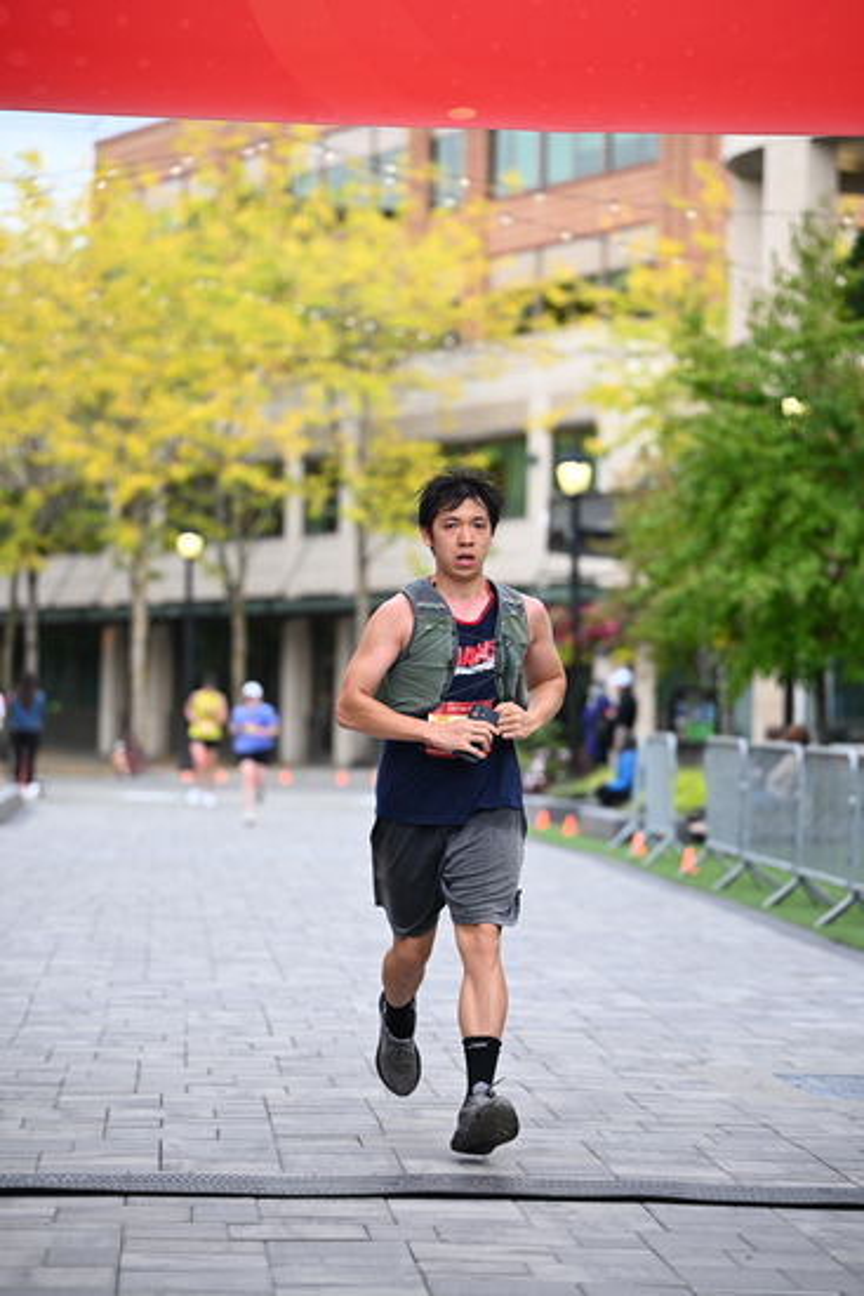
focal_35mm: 115
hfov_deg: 11.9
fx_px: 4137
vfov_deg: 17.8
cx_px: 432
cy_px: 648
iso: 640
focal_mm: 115
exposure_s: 1/1600
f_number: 2.8
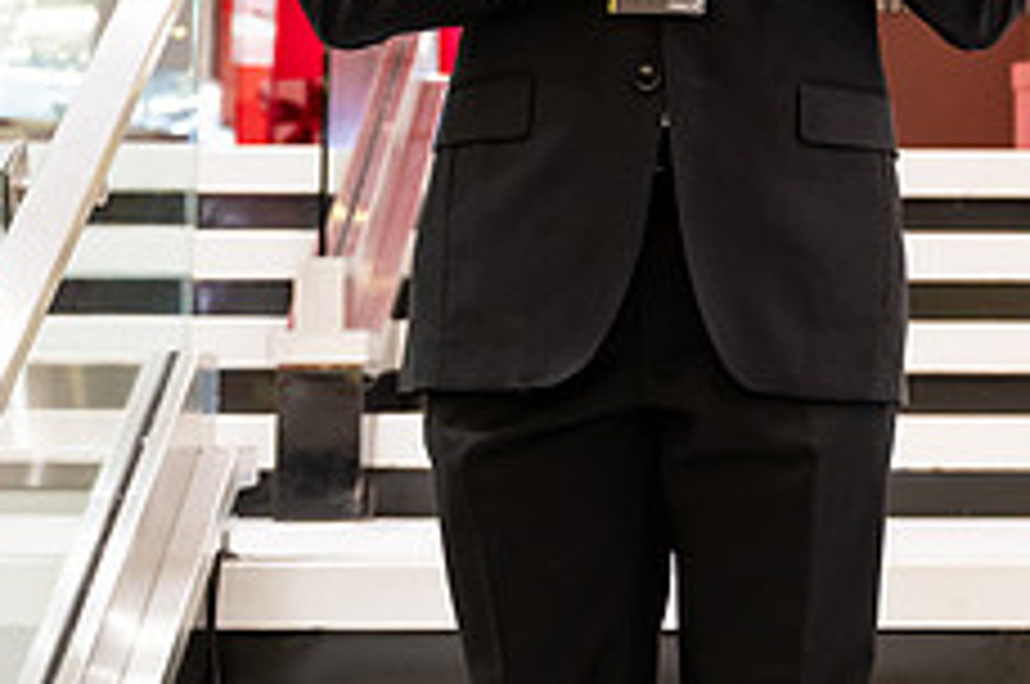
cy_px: -117
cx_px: 948
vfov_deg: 10.7
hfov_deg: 16.1
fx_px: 3600
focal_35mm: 126
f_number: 3.2
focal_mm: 45
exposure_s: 1/160
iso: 1250
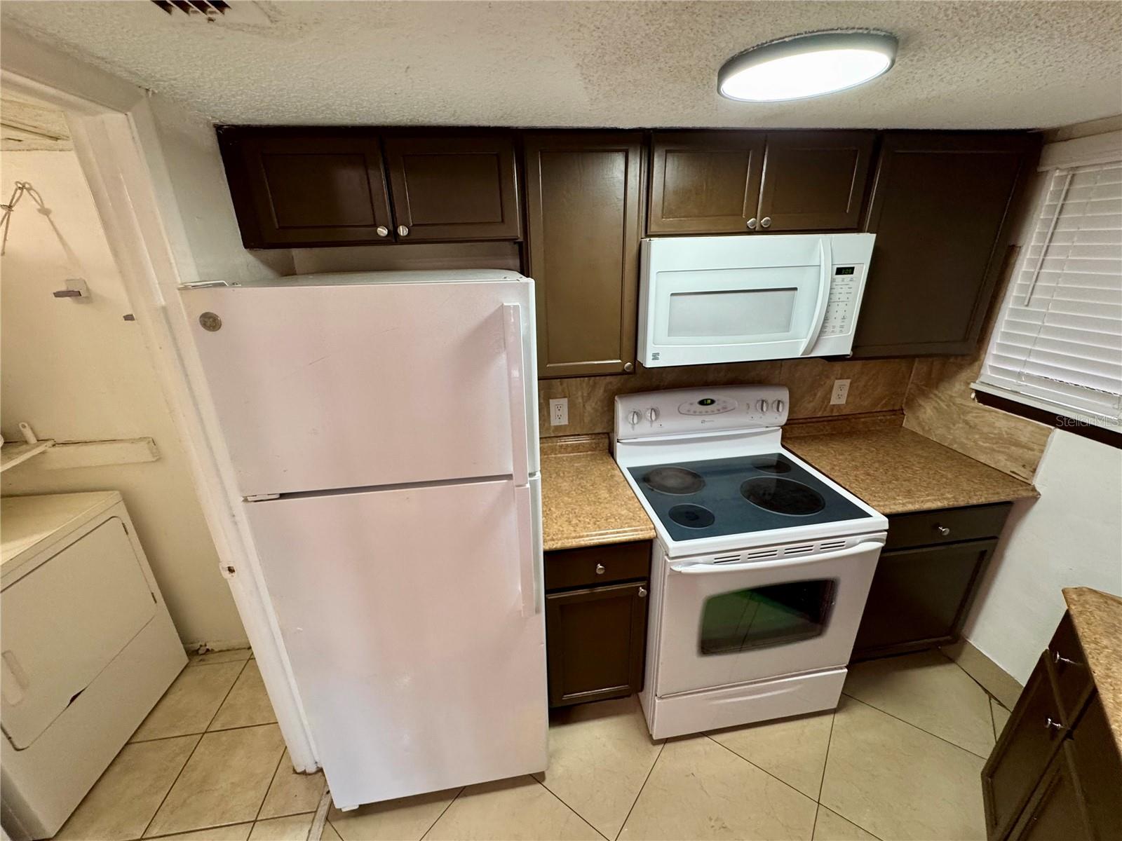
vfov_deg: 85.7
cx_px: 561
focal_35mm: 14
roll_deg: +1.5
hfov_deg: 102.1
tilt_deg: -20.8
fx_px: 454
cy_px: 420
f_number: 2.2
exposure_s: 1/120
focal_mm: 2.22
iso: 250
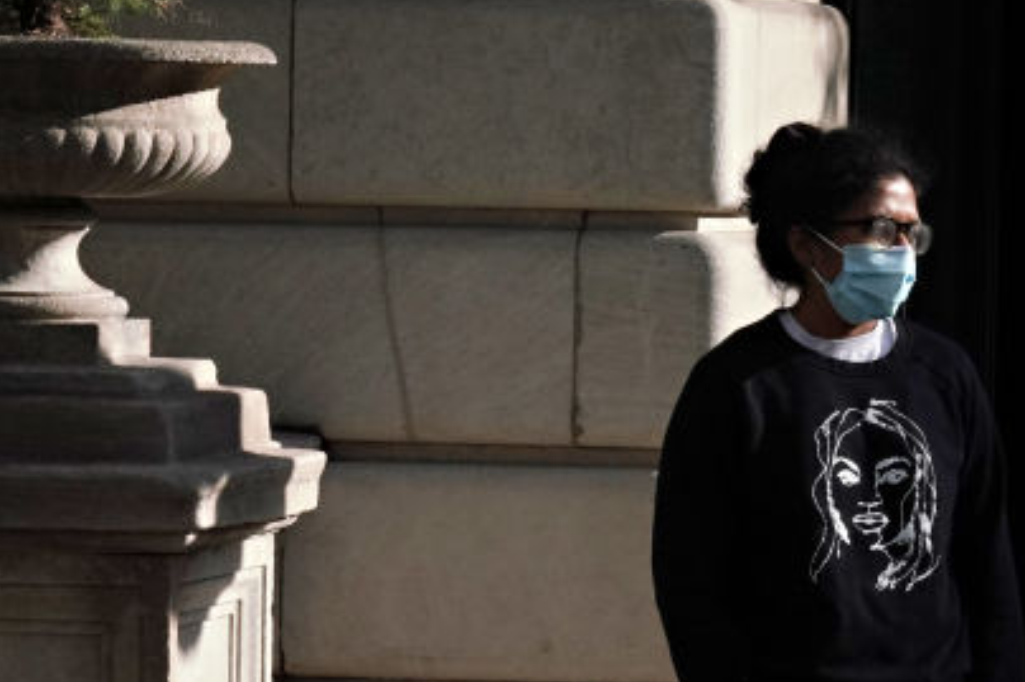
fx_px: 7286
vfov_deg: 5.4
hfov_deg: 8.0
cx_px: 1116
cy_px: 650
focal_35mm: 256
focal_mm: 101
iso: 640
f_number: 16
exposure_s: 1/800
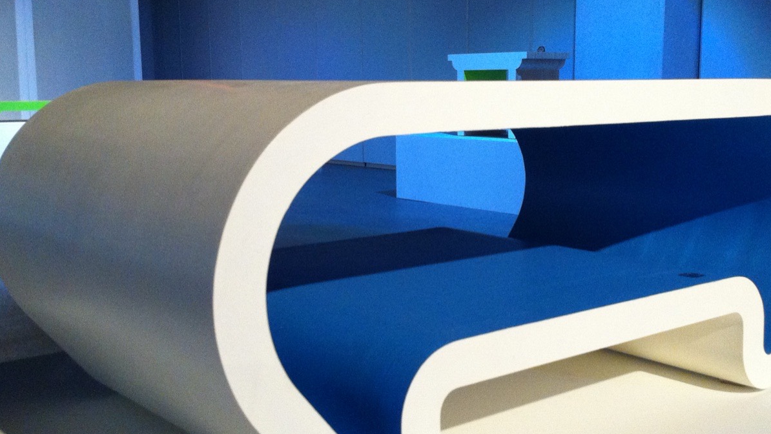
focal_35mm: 51
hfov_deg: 40.5
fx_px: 1043
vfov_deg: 23.5
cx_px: 433
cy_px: 226
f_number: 2.8
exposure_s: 1/17
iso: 320
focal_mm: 3.85
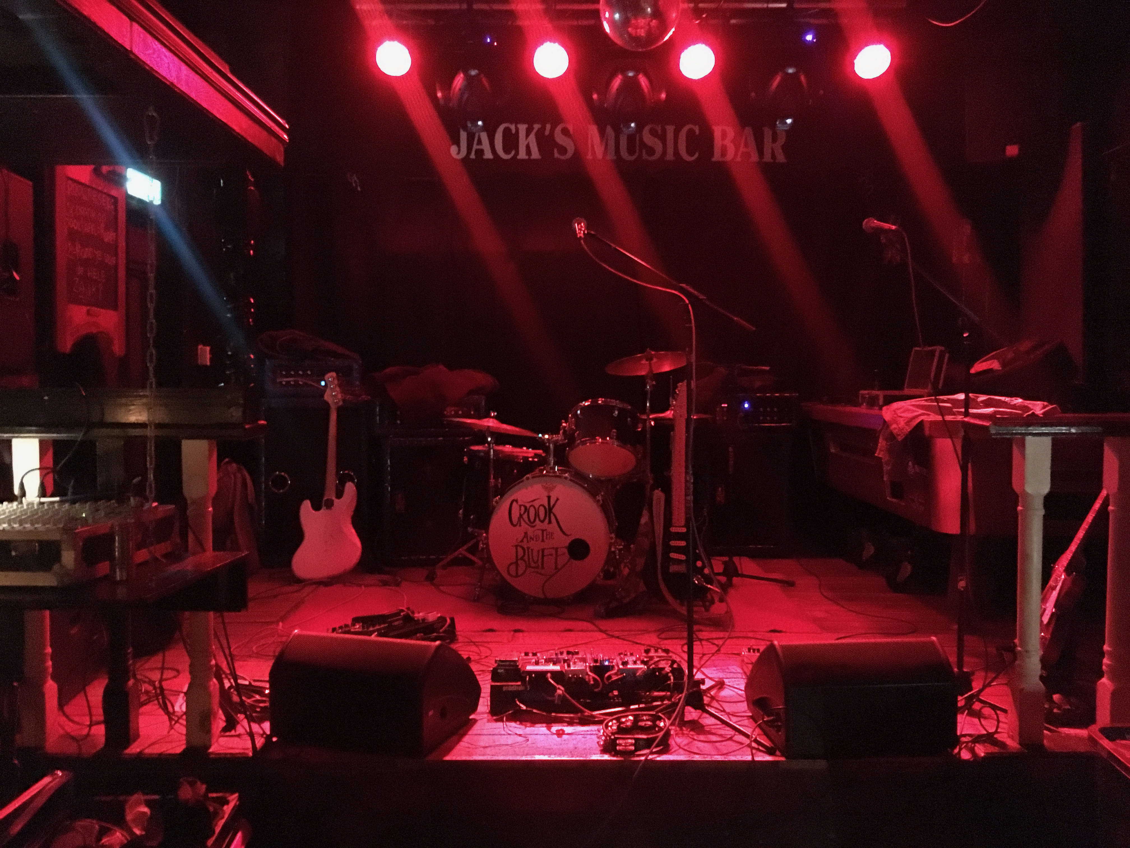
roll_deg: -0.9
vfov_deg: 48.2
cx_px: 565
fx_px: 947
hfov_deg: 61.7
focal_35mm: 29
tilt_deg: -3.6
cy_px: 424
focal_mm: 4.15
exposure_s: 1/17
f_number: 2.2
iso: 2000
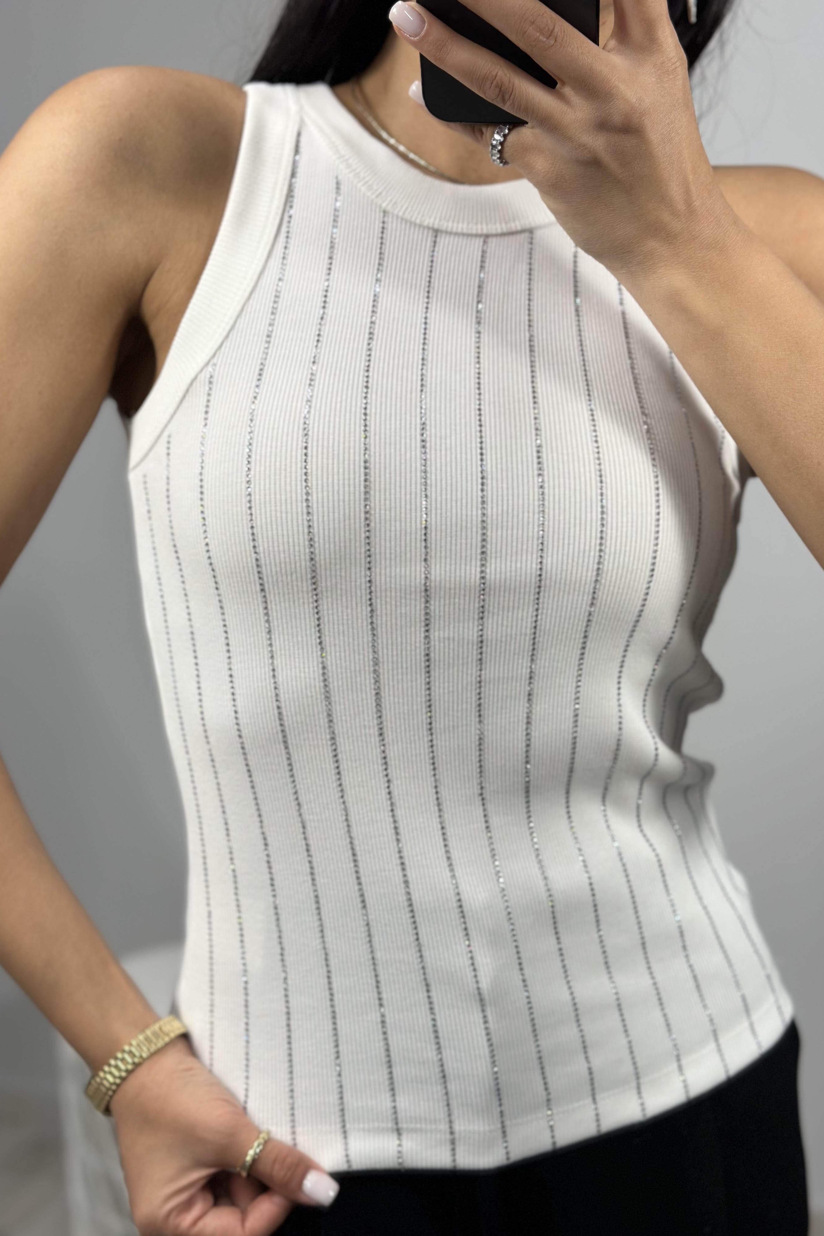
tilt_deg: -41.2
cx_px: 402
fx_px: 1717
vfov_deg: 39.6
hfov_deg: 27.0
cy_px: 618
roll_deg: -0.2
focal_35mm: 50
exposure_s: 1/117
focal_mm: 6.86
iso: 64
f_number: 1.78
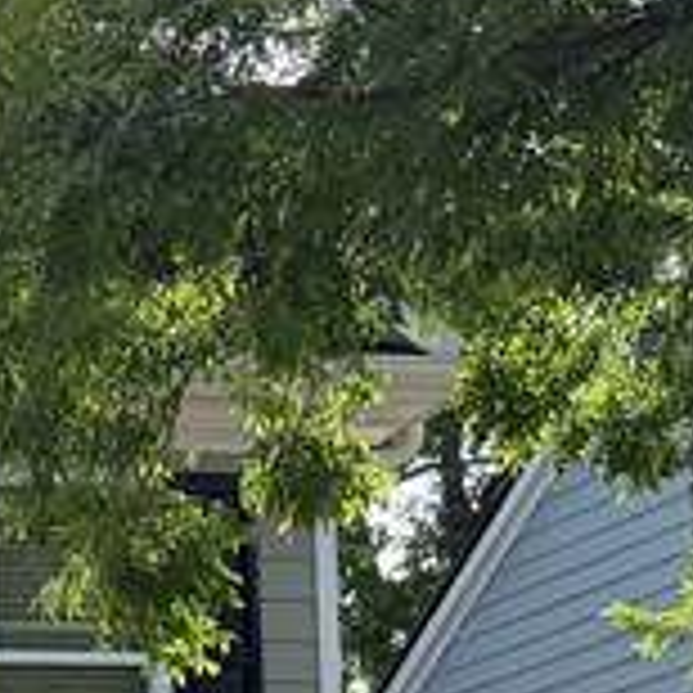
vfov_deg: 11.6
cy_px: 1166
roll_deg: +0.1
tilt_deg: +5.2
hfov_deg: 9.7
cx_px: -1354
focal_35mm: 141
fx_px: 3194
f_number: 1.78
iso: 100
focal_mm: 6.76
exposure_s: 1/2907
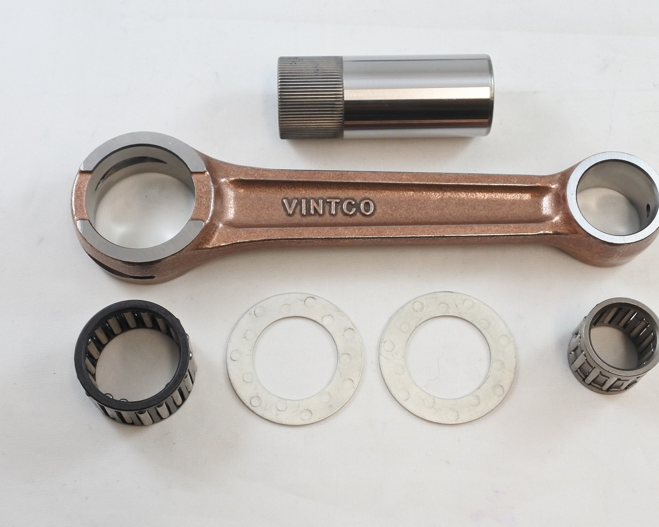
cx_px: 390
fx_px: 819
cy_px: 262
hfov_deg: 43.6
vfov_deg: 35.7
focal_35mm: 42
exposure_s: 1/125
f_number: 4
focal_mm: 14
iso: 400
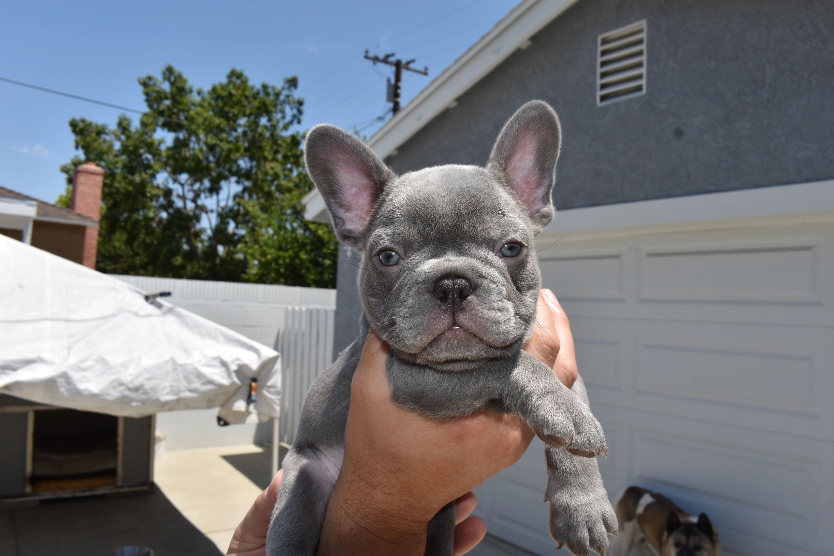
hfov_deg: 67.4
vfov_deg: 47.9
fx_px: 625
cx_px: 417
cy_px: 278
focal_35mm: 27
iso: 100
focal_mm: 18
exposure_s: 1/200
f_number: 13
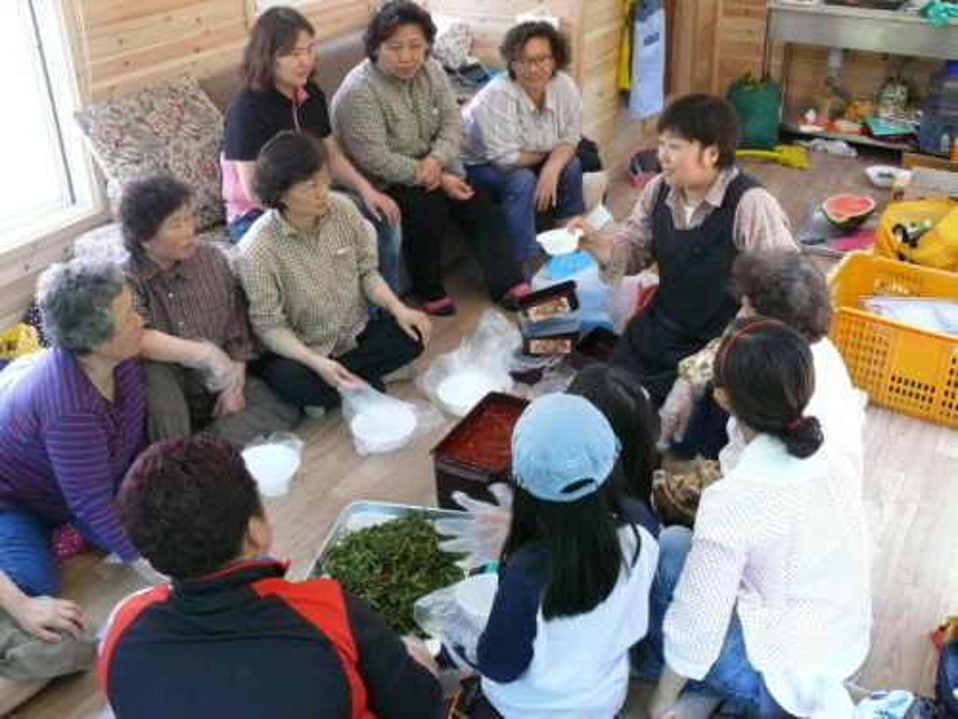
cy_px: 360
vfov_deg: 40.7
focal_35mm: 35
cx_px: 479
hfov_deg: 52.6
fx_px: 969
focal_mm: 7.4
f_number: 5.6
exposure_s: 1/40
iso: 400
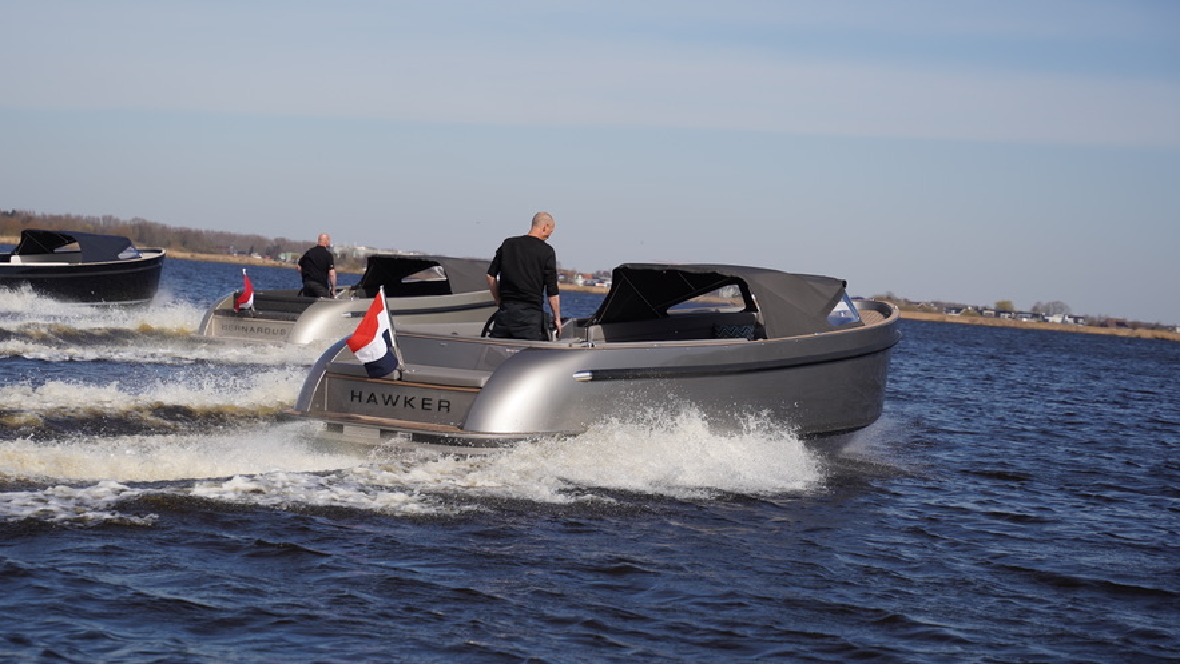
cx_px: 527
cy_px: 315
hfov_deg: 24.7
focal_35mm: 86
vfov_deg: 14.1
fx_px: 2688
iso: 100
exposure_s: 1/2000
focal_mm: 66.7
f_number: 3.5
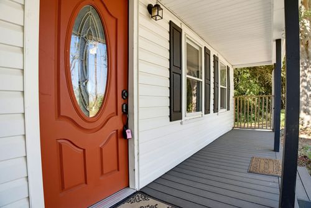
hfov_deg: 83.9
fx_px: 173
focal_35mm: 20
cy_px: 104
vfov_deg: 62.0
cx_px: 156
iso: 640
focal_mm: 20
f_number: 8
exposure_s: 1/25
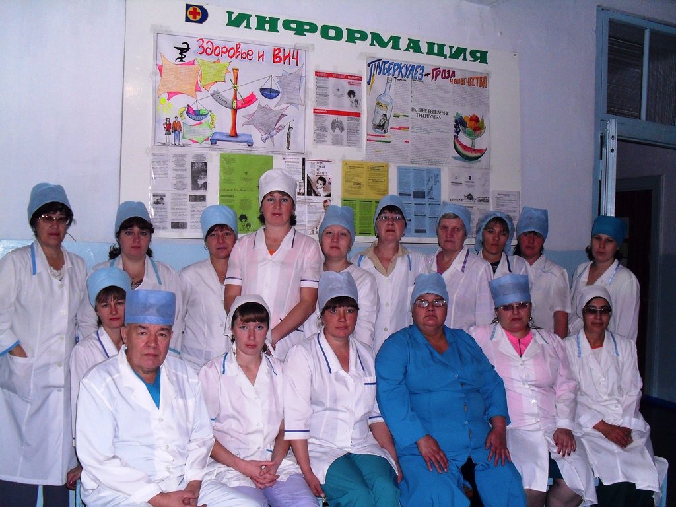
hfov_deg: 52.6
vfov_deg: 40.7
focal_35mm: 35
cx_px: 338
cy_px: 254
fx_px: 683
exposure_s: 1/45
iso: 200
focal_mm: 6.3
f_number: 3.2
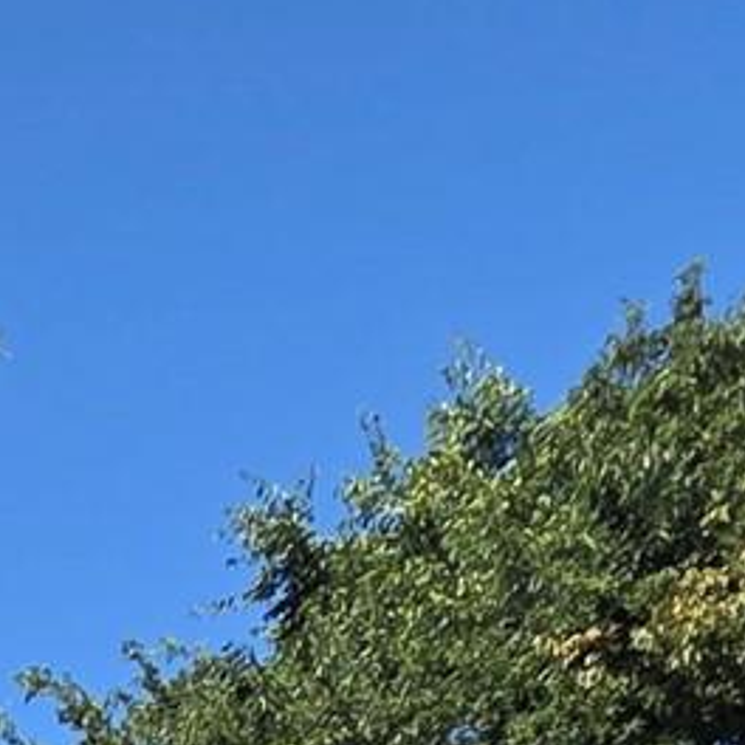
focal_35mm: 89
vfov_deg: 13.0
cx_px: -1089
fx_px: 2167
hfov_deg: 13.6
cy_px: 1925
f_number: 2.2
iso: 50
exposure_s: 1/1365
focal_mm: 2.2
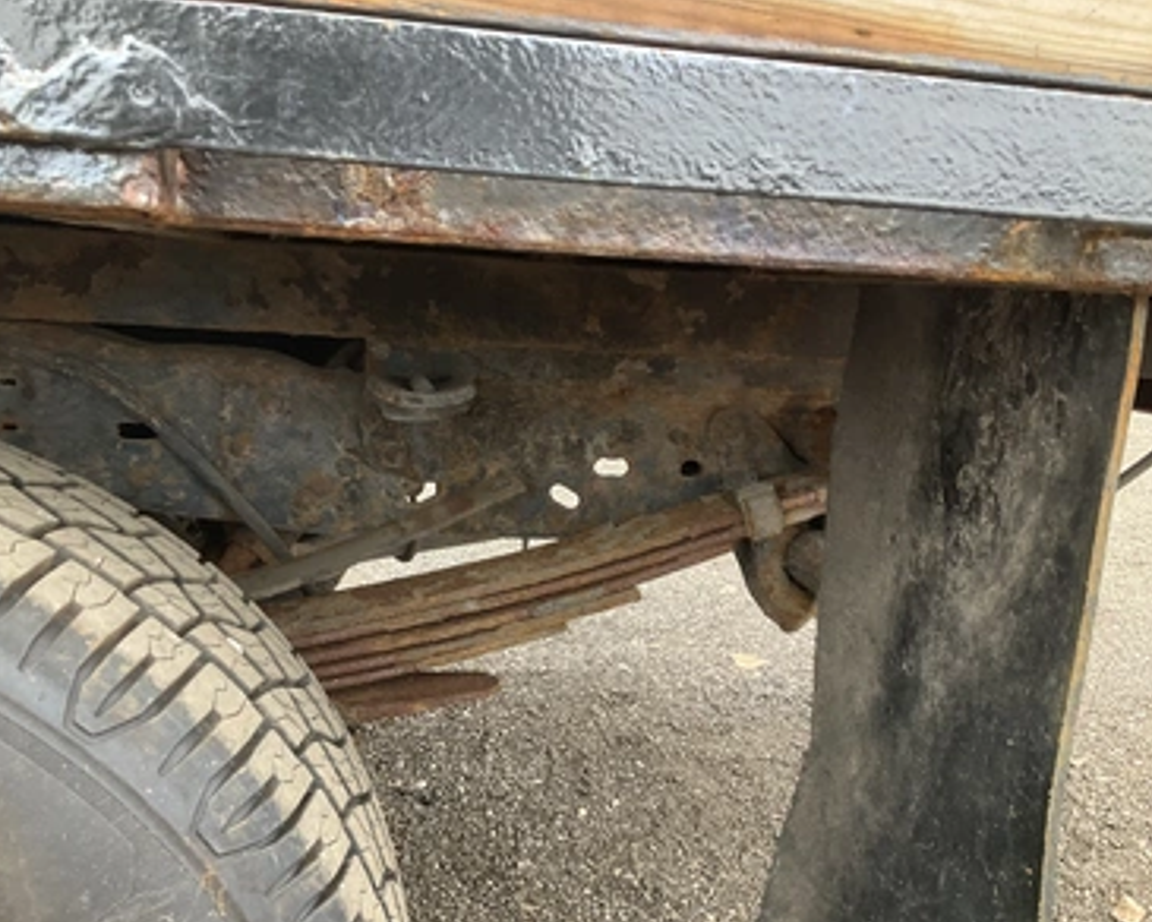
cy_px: 470
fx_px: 1057
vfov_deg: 47.1
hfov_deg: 57.1
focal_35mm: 31
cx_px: 540
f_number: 1.8
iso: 50
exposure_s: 1/122
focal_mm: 3
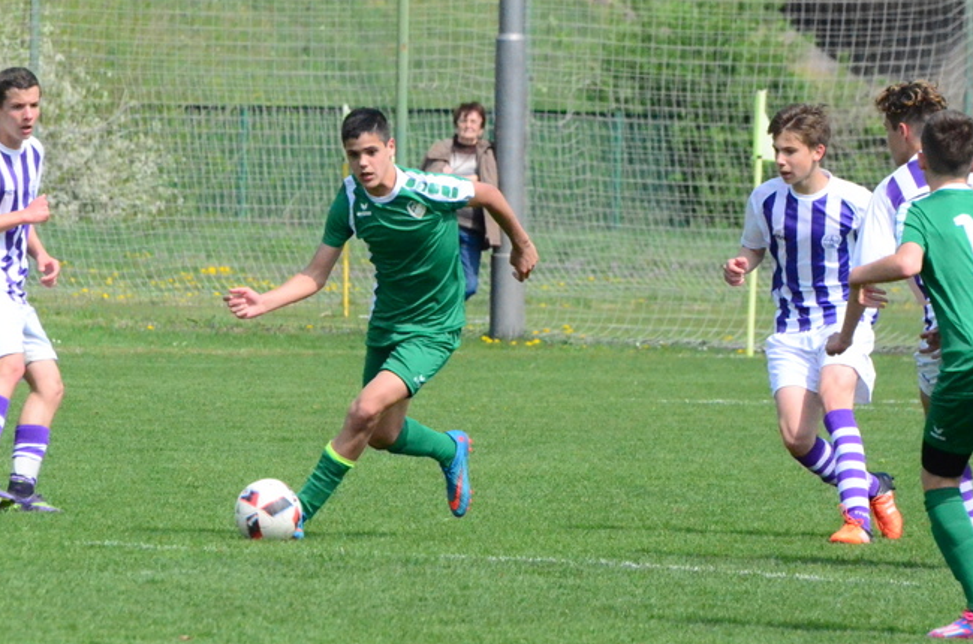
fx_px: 16797
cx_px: 636
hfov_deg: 3.3
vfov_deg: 2.2
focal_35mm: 623
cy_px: 346
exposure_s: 1/8000
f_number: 13
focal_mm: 300
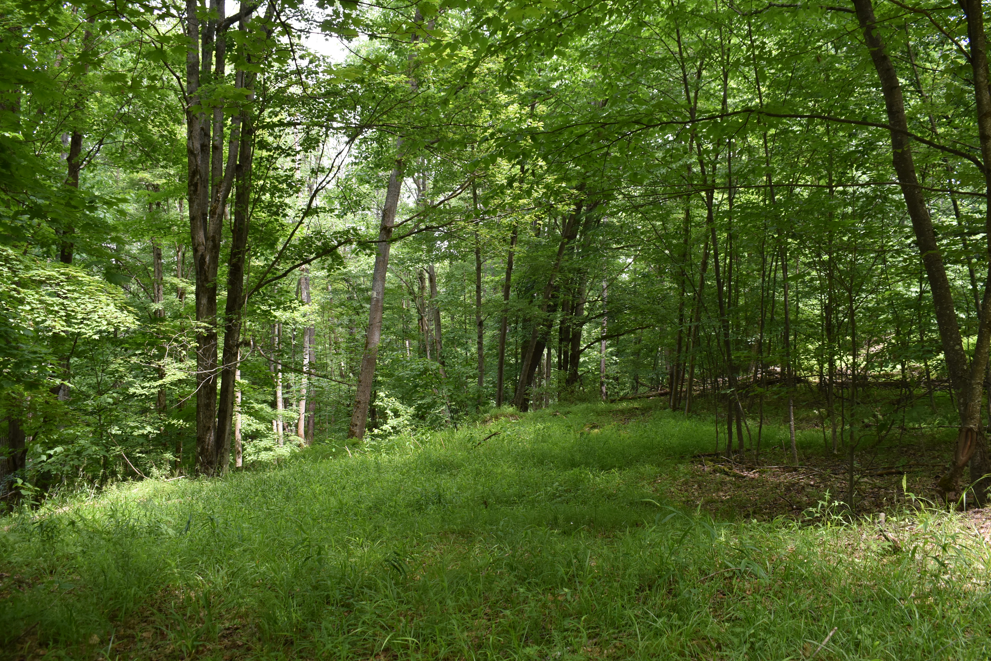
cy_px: 328
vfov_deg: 38.9
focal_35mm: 34
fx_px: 936
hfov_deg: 55.8
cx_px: 493
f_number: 5
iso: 400
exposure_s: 1/100
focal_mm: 22
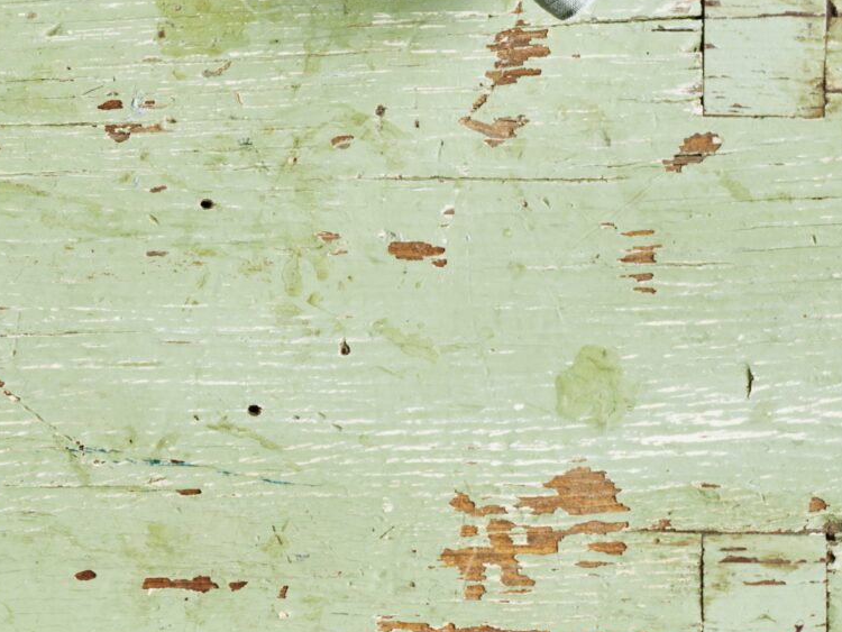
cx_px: -336
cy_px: -274
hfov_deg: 11.0
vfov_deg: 8.4
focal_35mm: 174
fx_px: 4234
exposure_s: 1/15
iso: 400
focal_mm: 64
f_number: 8
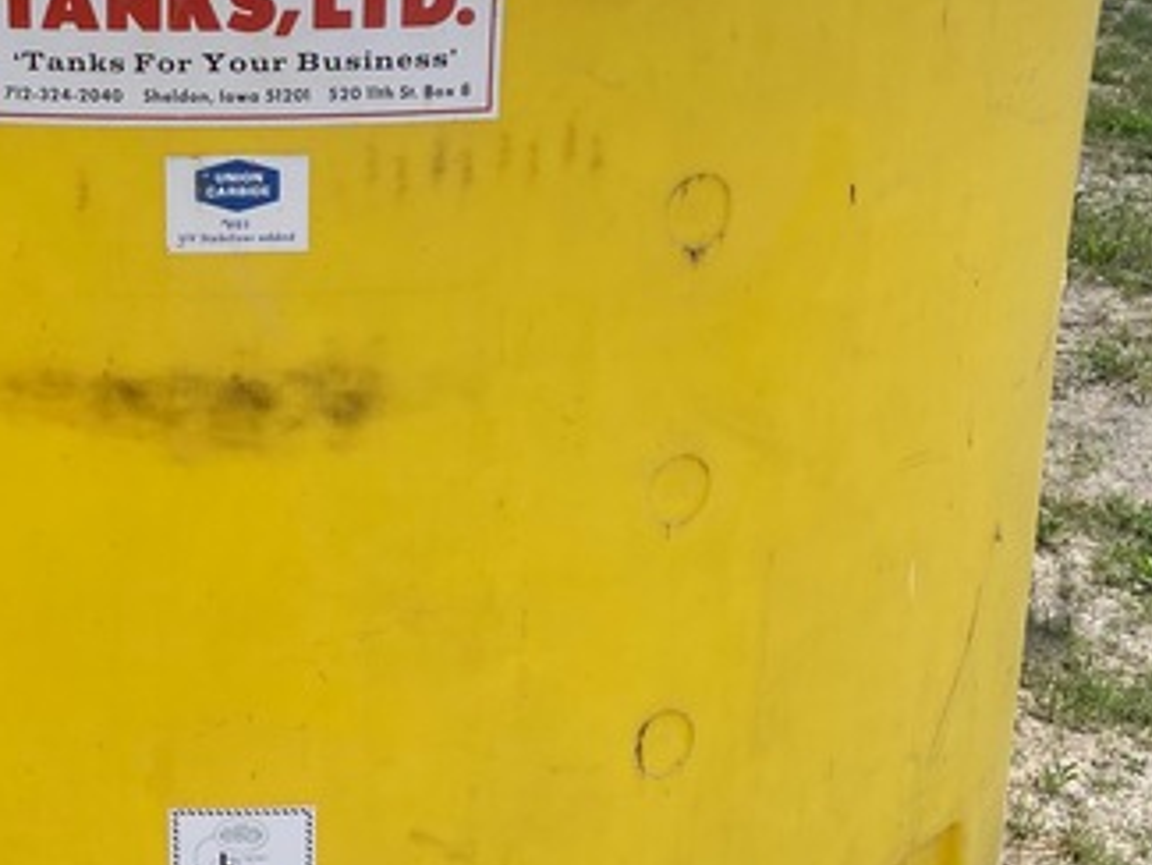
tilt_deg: -18.8
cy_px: 397
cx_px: 188
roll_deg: -2.6
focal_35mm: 64
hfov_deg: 29.4
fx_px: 2131
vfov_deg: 22.9
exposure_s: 1/1779
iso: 32
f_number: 1.8
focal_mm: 4.25
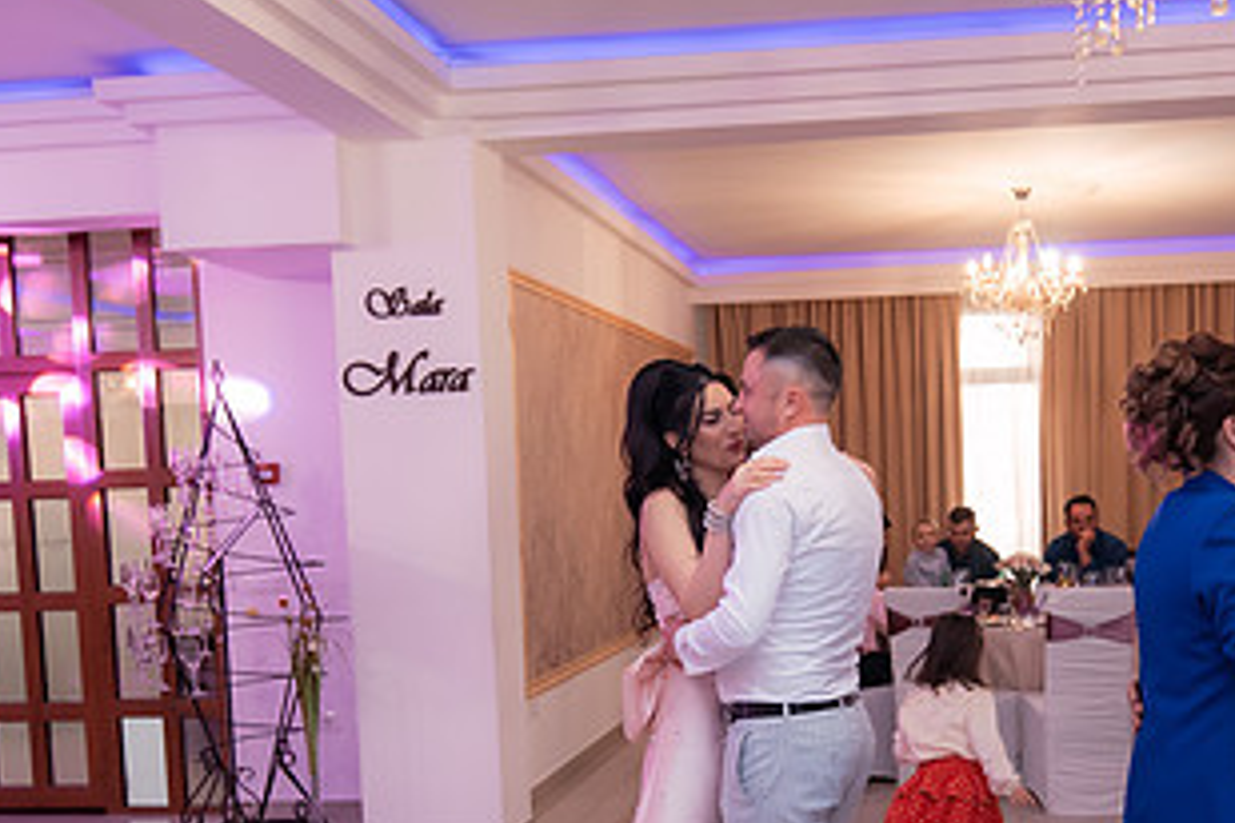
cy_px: 626
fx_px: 1475
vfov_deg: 30.6
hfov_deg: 45.1
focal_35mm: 43
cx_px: 766
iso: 2000
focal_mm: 19
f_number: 2.8
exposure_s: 1/200
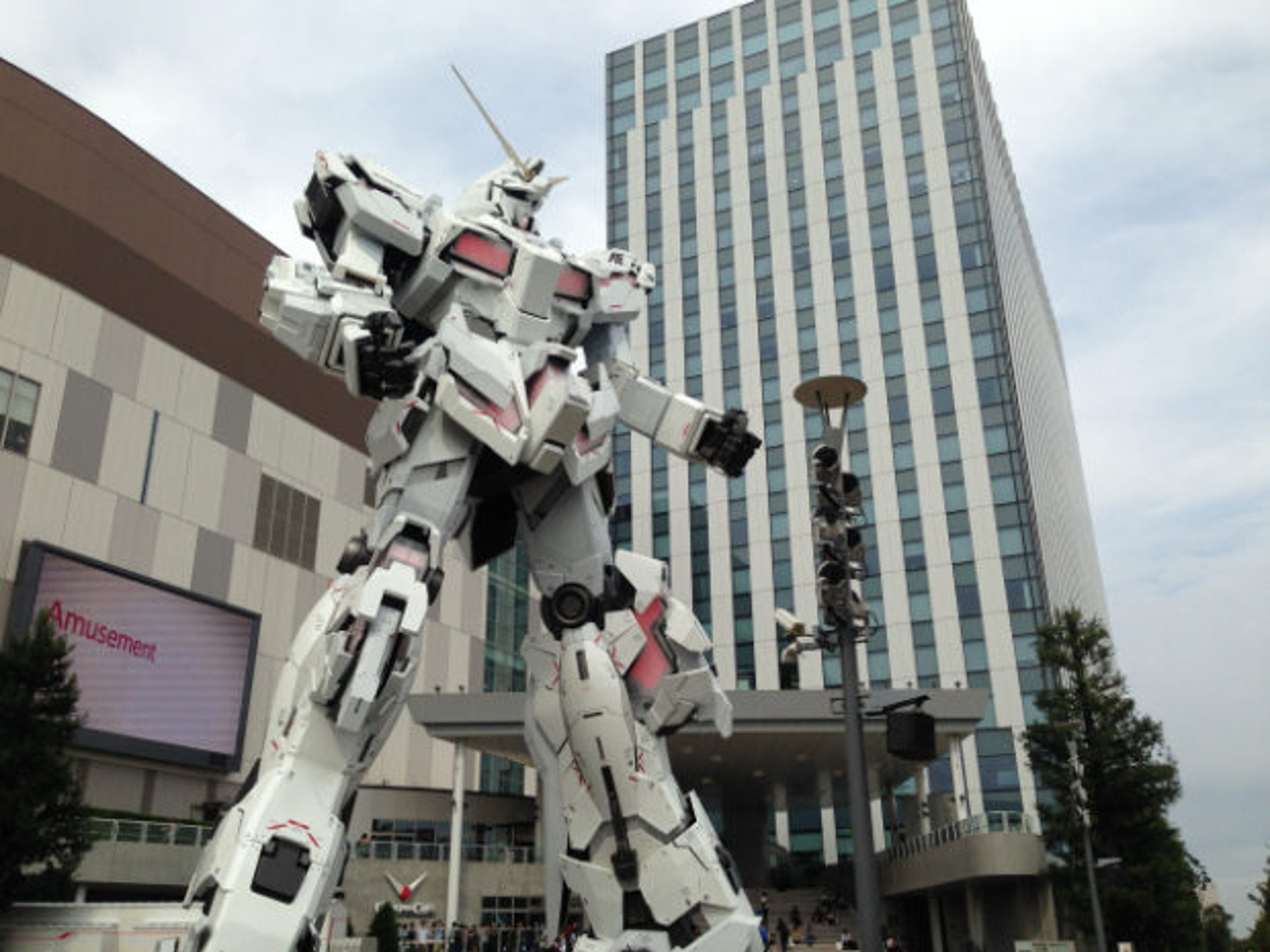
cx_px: 635
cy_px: 476
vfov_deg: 42.9
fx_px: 1211
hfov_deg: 55.4
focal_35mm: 33
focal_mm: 4.12
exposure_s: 1/2088
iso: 50
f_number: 2.4
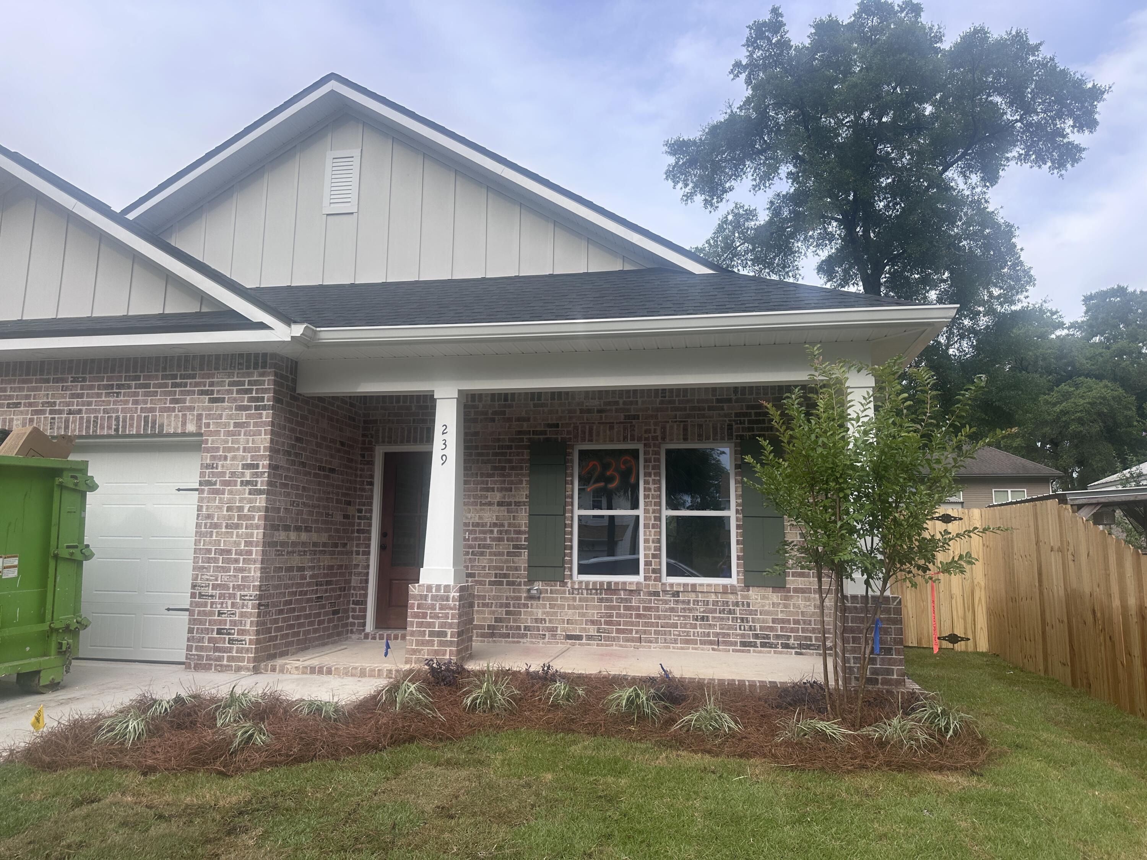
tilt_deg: +8.4
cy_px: 430
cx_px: 574
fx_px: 795
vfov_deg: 56.8
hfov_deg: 71.6
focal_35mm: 24
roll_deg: -1.1
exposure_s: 1/1241
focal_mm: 6.86
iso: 80
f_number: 1.78
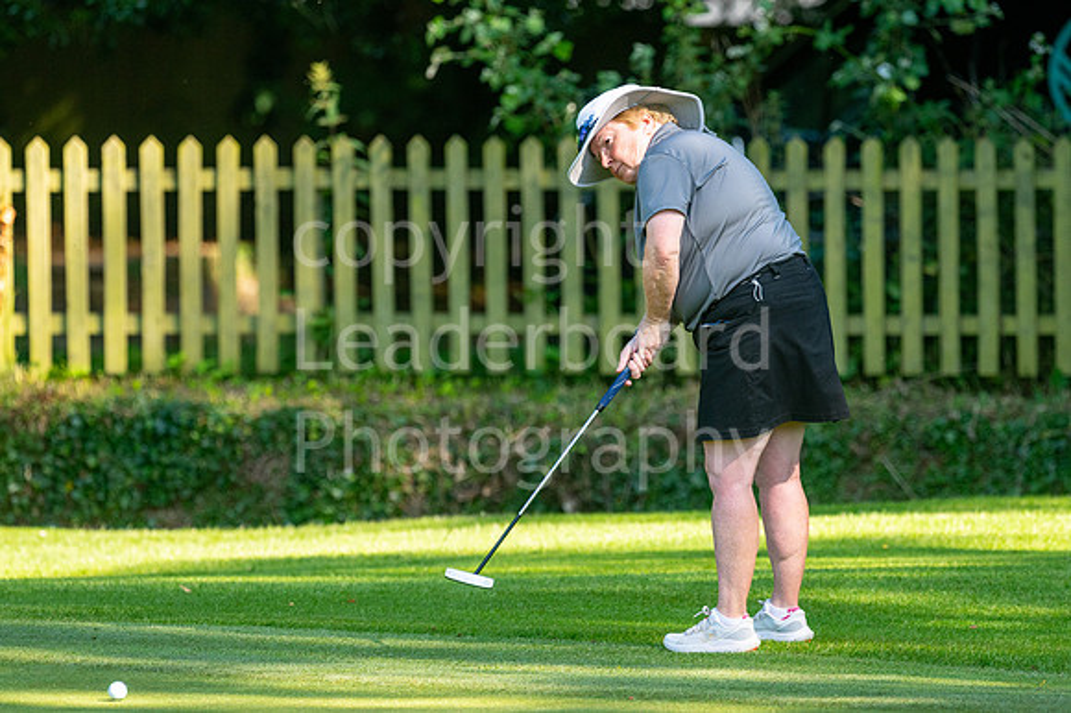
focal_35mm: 450
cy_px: 356
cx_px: 536
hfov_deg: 4.6
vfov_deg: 3.1
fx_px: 13379
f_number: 5
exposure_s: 1/800
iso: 320
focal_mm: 300
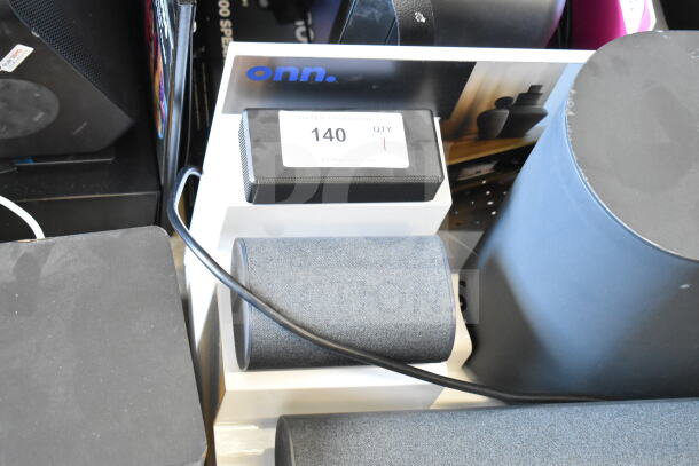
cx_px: 350
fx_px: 1340
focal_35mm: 69
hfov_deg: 29.2
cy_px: 233
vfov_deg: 19.7
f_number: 5.3
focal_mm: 46
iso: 5000
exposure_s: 1/80
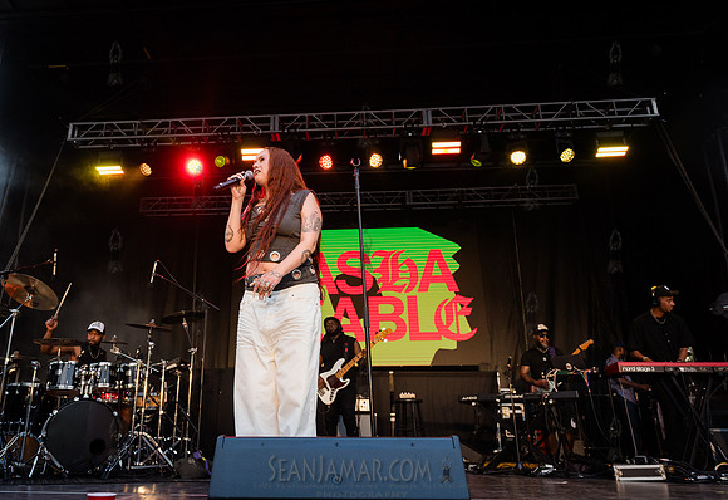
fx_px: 575
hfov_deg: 64.2
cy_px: 221
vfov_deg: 46.8
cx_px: 302
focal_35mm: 28
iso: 2000
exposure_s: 1/800
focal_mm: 24
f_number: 4
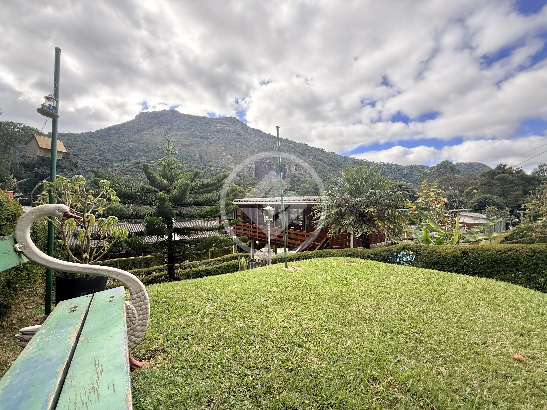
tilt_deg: +0.4
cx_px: 274
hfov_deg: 102.1
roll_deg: -0.5
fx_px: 221
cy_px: 205
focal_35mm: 14
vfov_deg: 85.7
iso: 64
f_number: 2.2
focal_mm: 2.22
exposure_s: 1/408
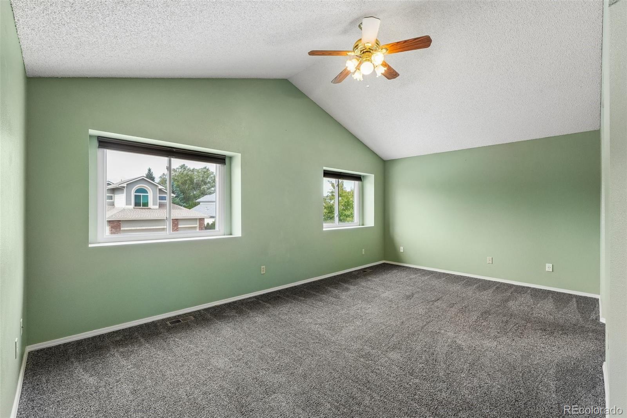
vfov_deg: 77.3
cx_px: 314
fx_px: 261
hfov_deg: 100.4
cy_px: 209
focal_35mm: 15
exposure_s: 1/30
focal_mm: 10
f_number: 9
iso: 320
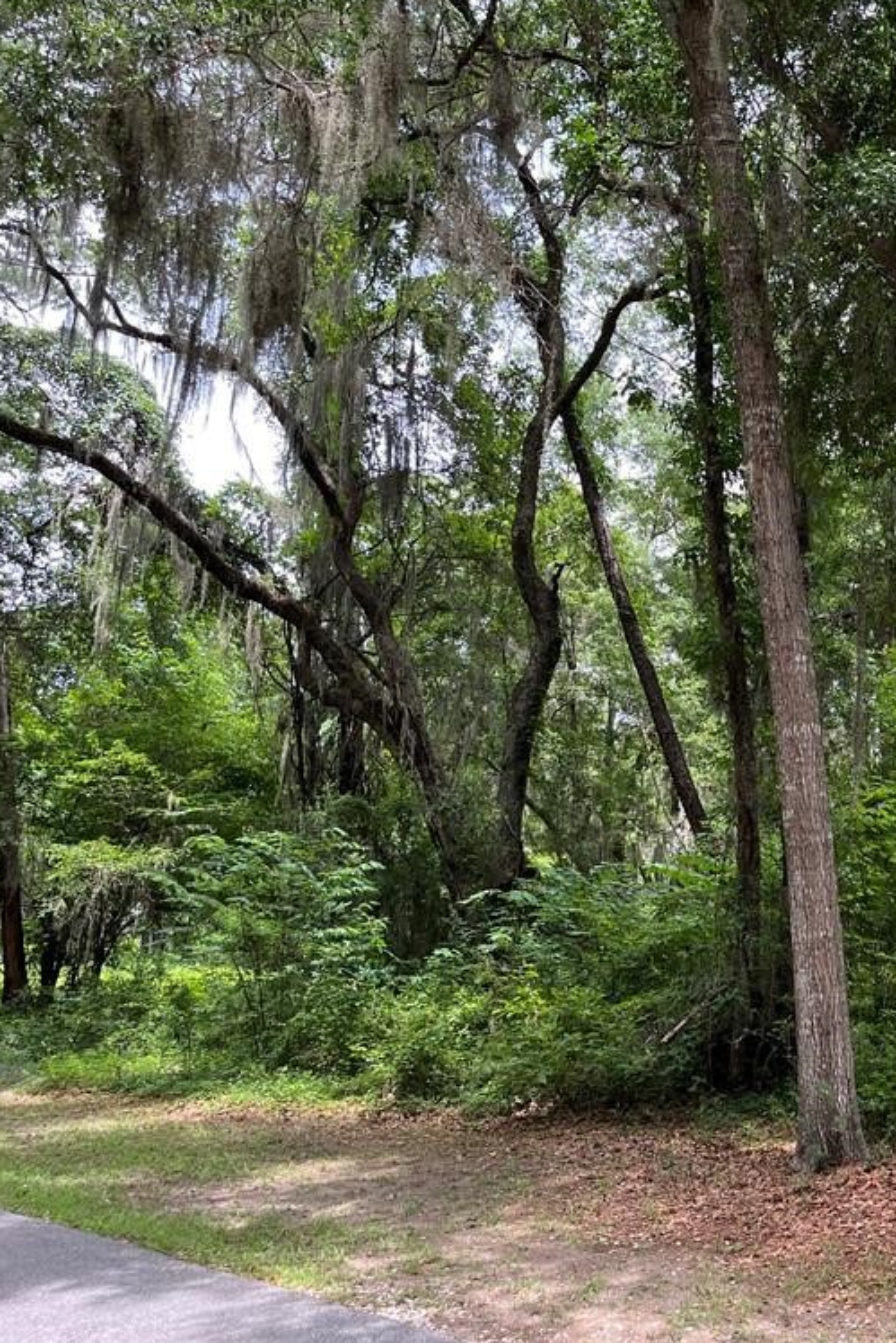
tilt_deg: +9.3
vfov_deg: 51.9
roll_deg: +2.3
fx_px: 1381
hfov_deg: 34.1
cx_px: 799
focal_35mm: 37
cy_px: 670
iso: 50
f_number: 1.6
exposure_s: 1/309
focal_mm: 5.1
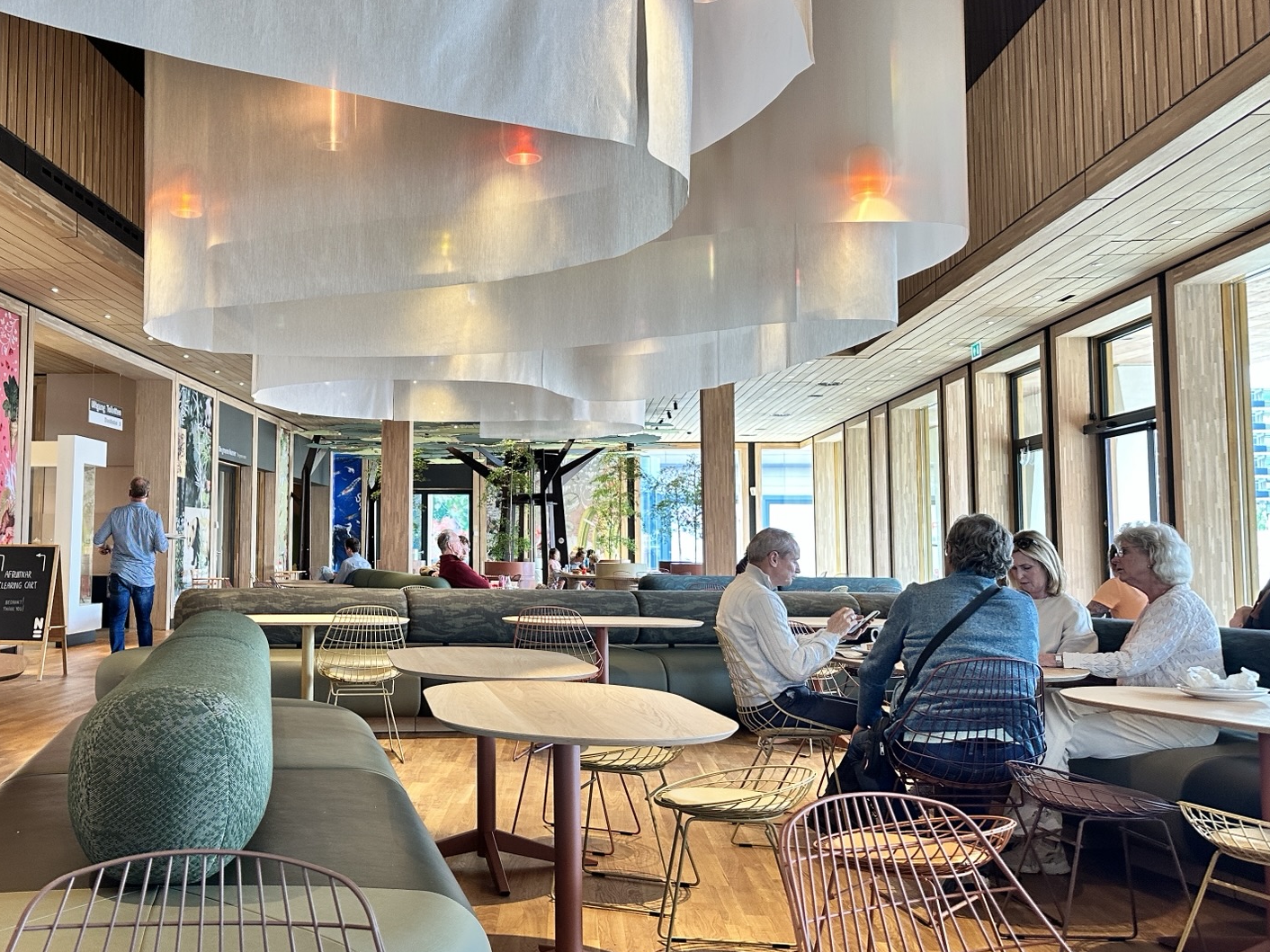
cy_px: 440
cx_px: 377
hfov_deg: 52.4
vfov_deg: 41.8
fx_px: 1247
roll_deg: -0.4
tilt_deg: +3.6
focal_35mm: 34
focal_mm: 6.86
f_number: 1.78
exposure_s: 1/100
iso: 160
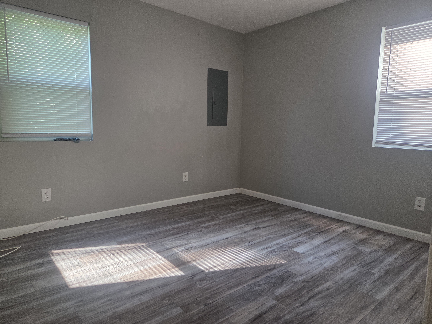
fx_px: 287
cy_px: 162
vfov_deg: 58.9
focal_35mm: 23
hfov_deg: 73.9
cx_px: 216
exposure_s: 1/120
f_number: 1.8
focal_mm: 5.4
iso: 320
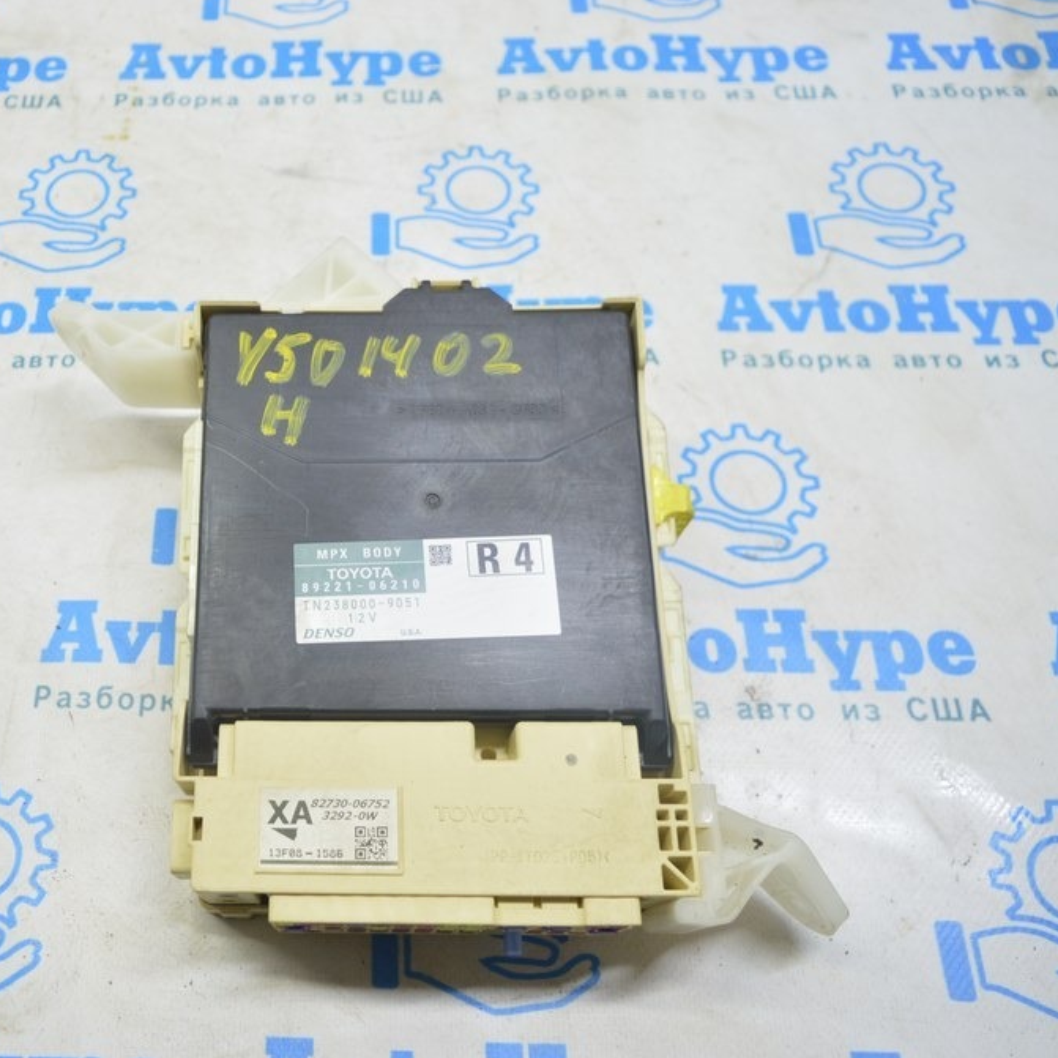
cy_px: 535
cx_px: 263
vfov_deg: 47.2
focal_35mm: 35
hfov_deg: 45.6
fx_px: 1210
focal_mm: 18
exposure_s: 1/40
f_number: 3.5
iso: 400
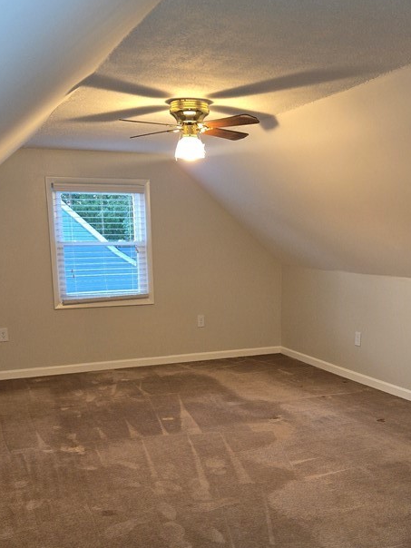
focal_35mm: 39
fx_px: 617
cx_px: 224
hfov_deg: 36.8
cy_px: 367
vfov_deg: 47.1
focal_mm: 5.4
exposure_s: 1/30
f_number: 1.8
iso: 125
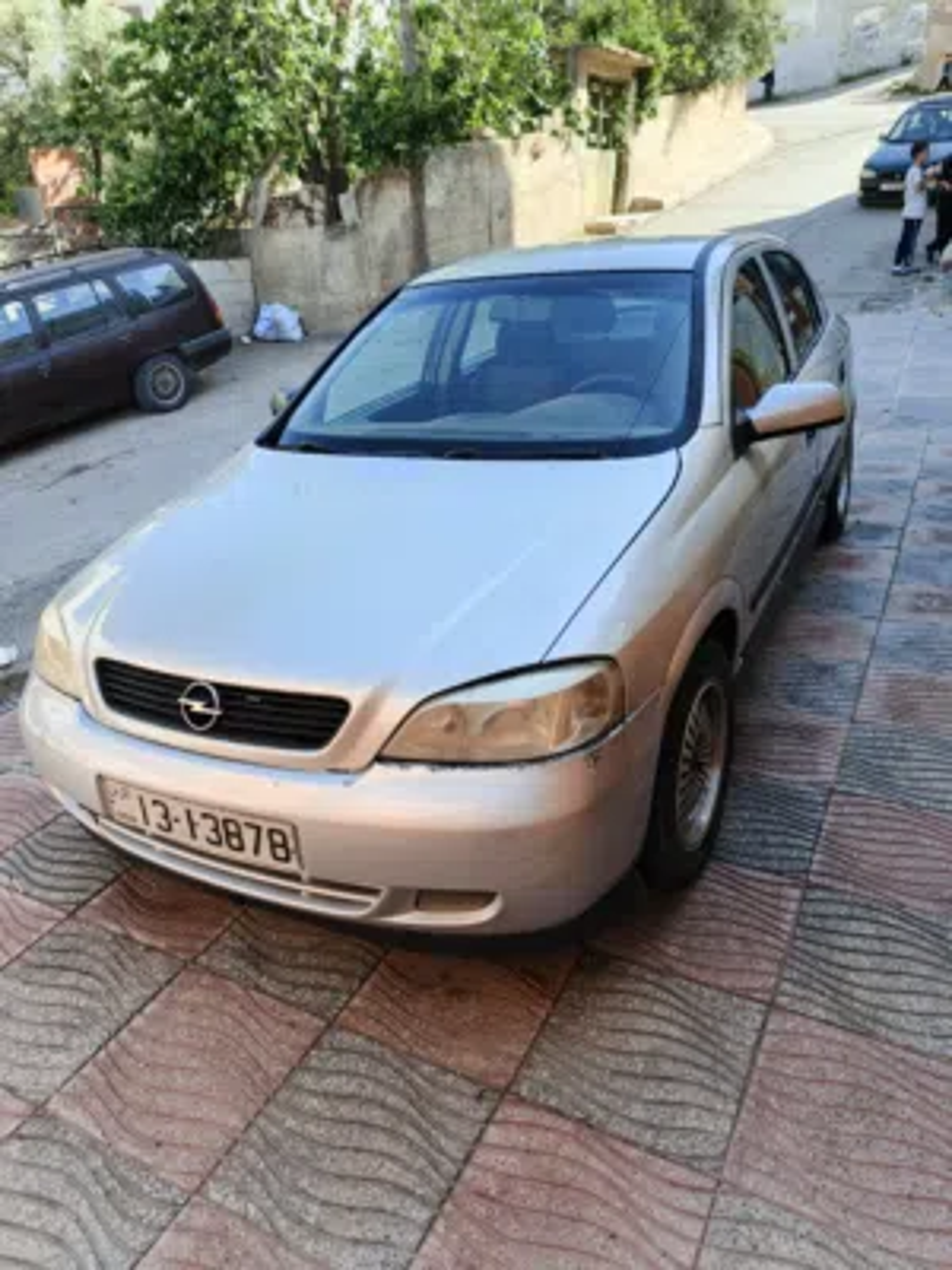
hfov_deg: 58.9
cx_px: 476
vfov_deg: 73.9
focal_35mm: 23
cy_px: 635
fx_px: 843
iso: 50
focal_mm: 5.25
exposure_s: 1/35.8
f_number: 1.7
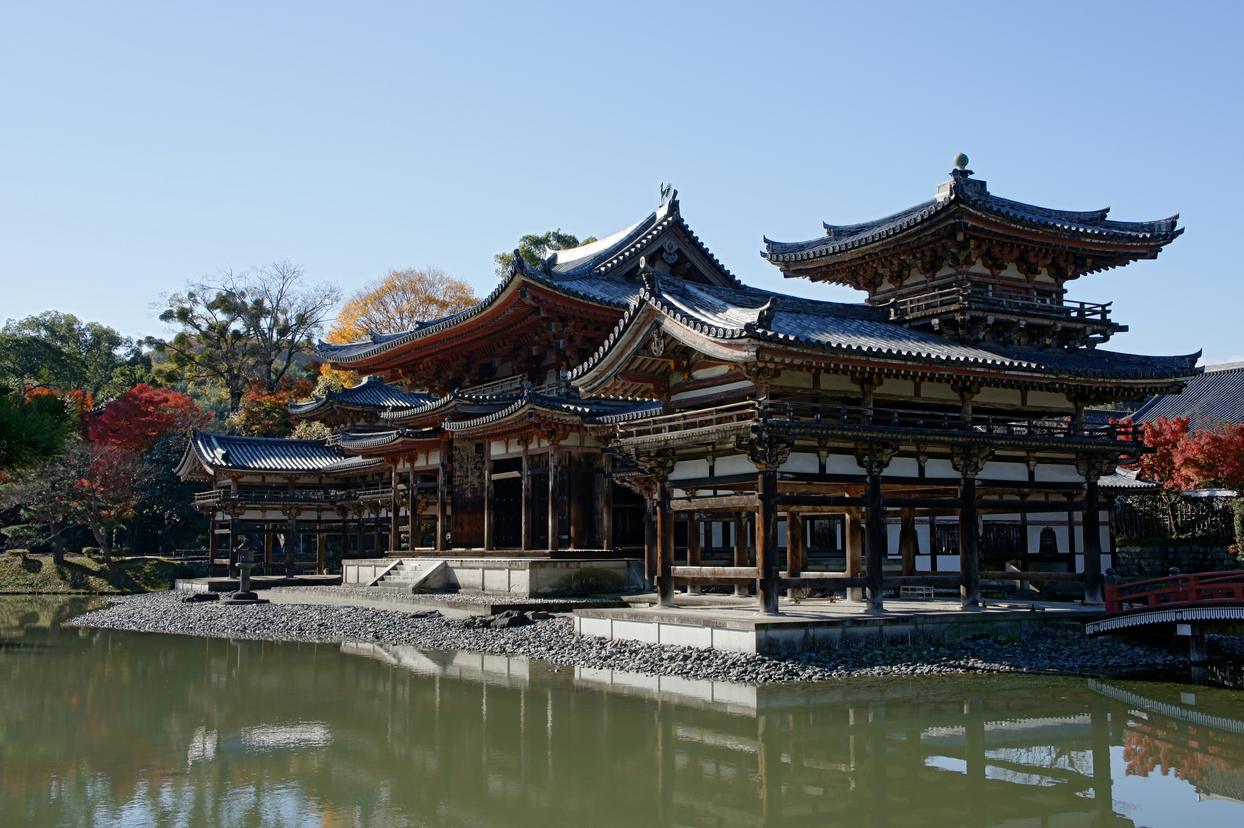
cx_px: 622
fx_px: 1295
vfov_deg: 35.5
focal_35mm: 38
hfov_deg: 51.3
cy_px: 414
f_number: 9
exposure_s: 1/80
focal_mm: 25
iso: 200
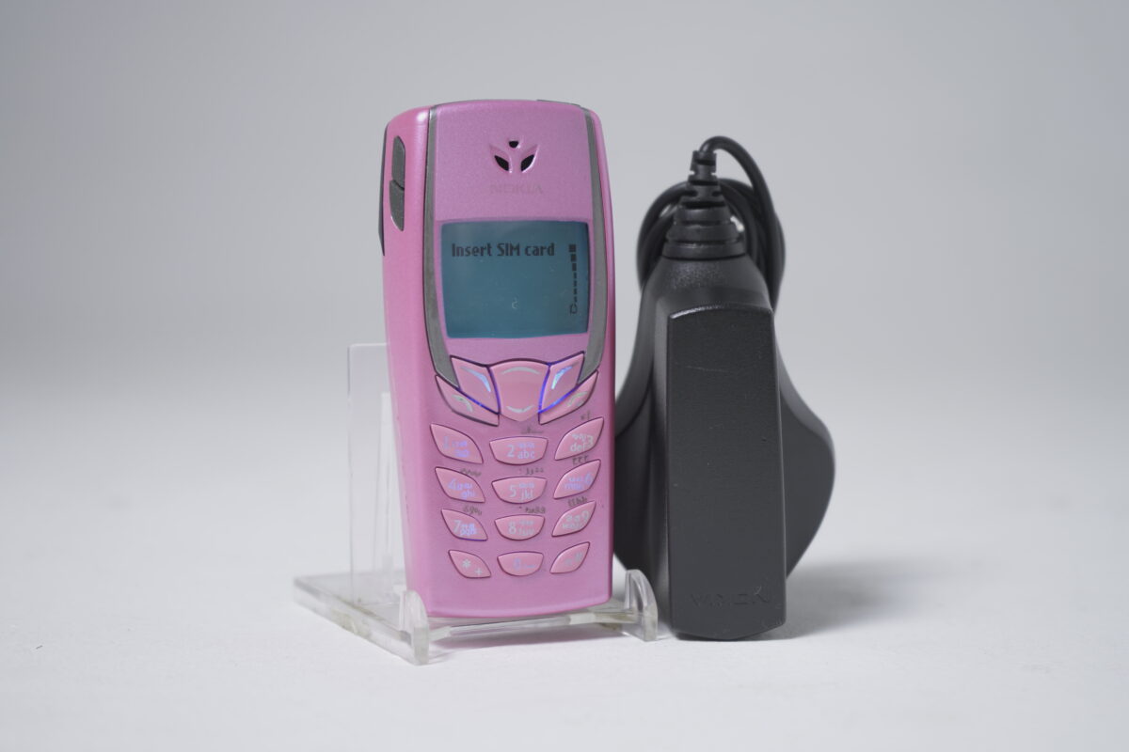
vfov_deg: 21.6
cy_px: 376
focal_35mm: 63
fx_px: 1976
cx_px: 564
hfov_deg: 31.9
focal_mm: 63
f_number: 5.6
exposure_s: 1/8
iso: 125
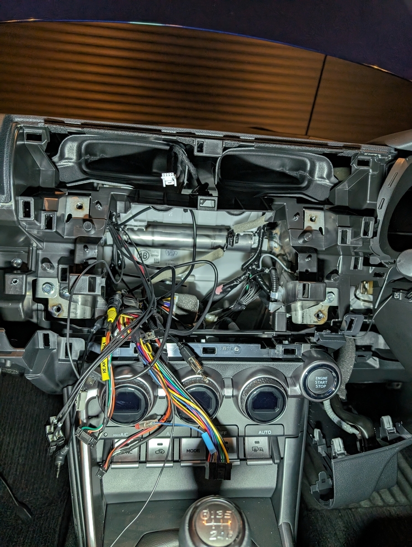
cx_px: 206
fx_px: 380
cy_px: 274
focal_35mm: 24
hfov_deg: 57.0
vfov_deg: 71.5
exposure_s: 1/93.5
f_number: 1.68
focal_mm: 6.9
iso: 290
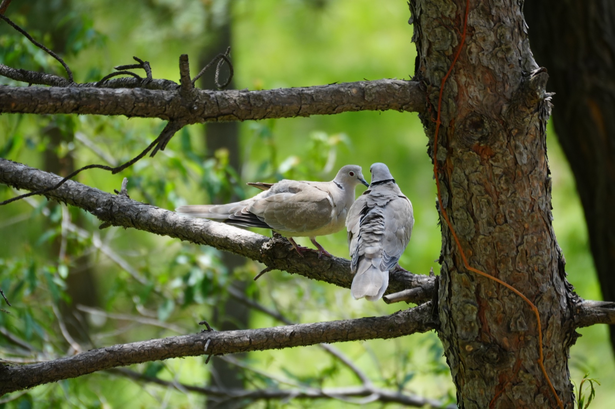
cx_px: 308
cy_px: 204
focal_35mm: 312
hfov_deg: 6.6
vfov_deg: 4.4
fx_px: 5329
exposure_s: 1/400
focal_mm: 208
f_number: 5.6
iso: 500
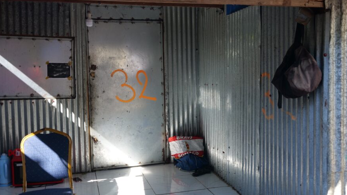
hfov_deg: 51.6
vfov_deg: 30.4
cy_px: 95
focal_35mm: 39
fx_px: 359
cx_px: 185
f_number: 14
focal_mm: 32
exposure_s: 1/13
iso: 200
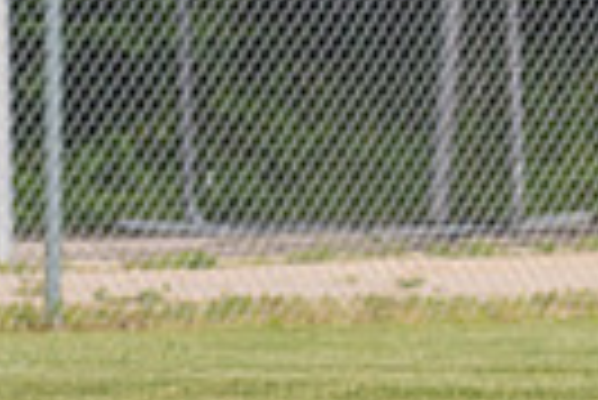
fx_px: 20055
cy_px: 40
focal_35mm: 1206
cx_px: 913
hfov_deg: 1.7
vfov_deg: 1.1
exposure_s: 1/1600
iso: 320
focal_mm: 185
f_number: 5.6
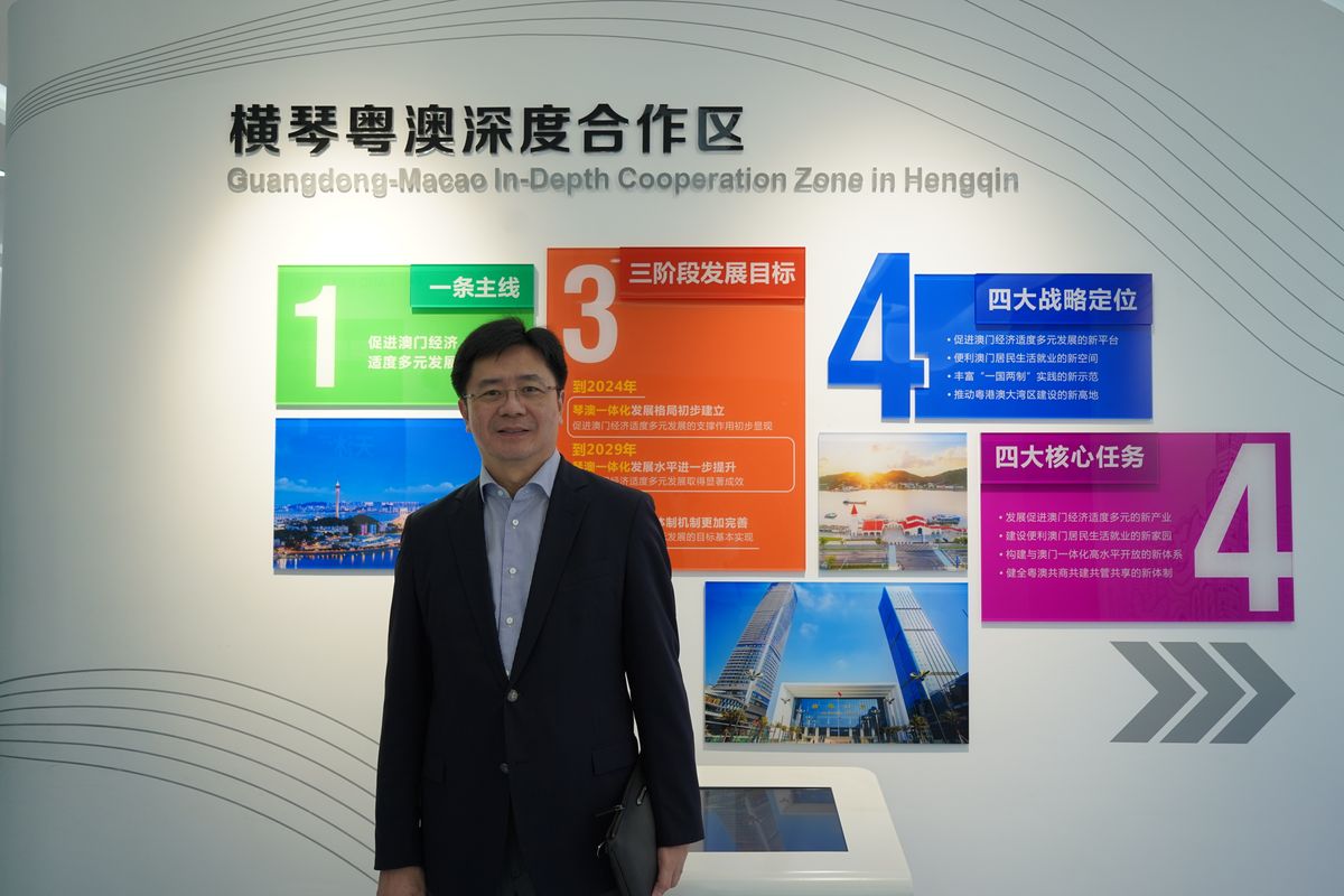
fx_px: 1120
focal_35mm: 30
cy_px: 448
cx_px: 672
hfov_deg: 61.9
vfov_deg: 43.6
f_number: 4.5
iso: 320
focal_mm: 30
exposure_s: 1/160
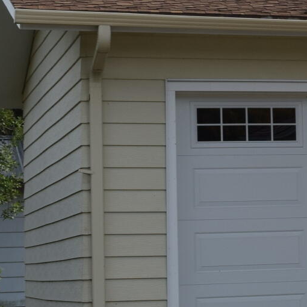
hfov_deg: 8.2
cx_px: 765
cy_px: 188
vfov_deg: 9.0
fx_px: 1957
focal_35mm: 195
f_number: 10
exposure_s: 1/200
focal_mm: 26
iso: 100
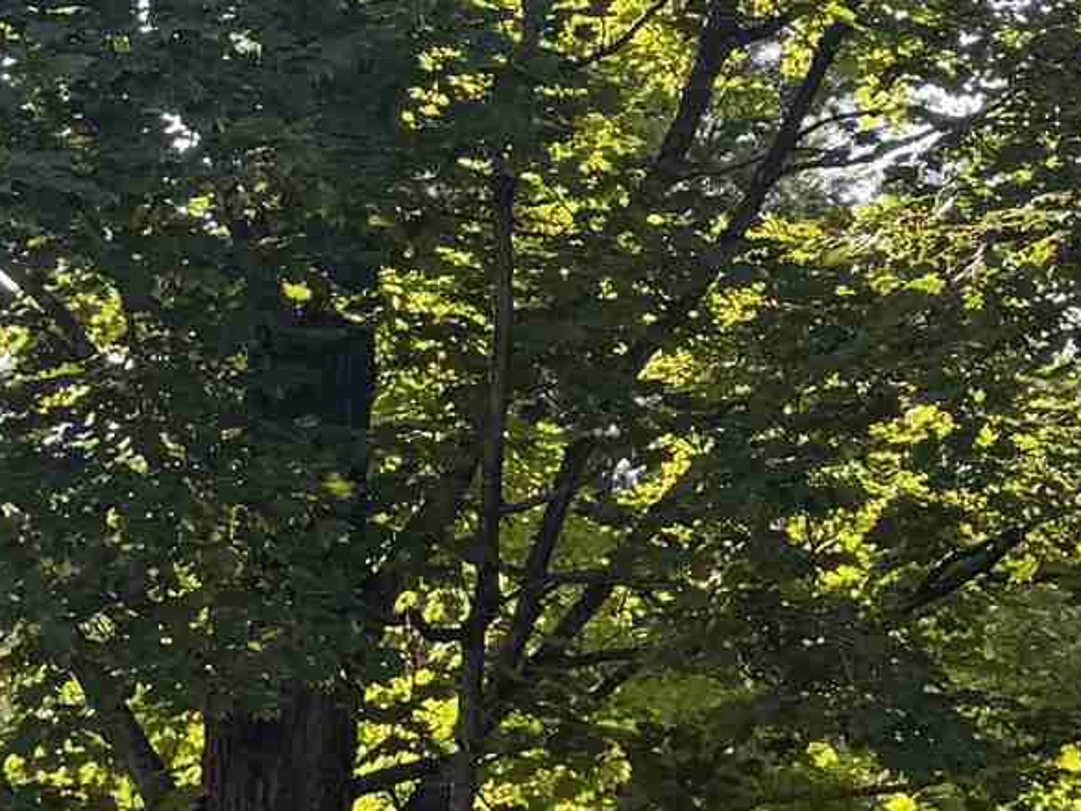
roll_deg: +1.4
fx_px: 3936
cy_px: 325
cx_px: 898
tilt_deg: +11.3
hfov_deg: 15.5
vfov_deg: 11.8
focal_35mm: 126
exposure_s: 1/643
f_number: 1.78
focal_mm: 6.76
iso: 100
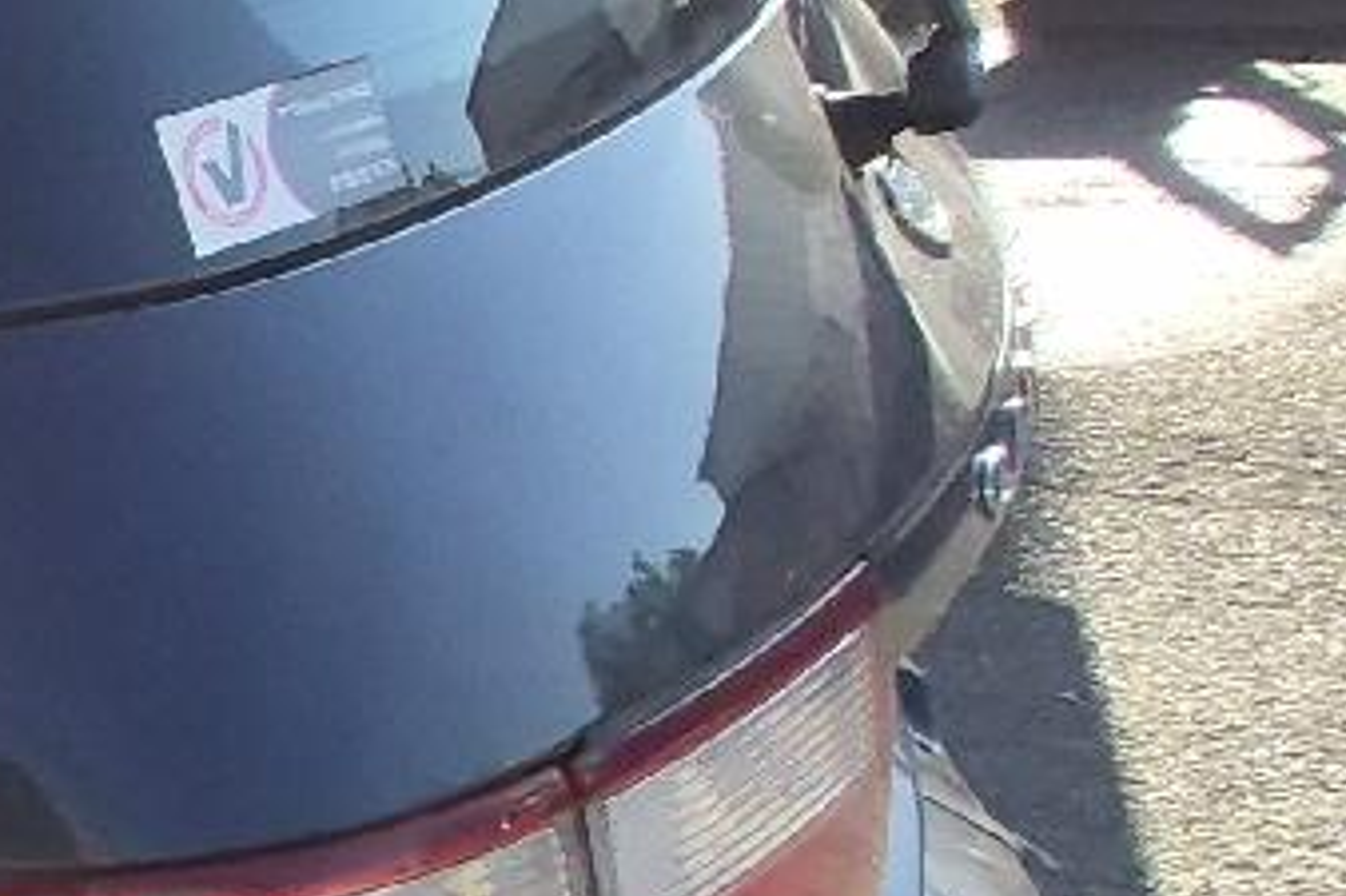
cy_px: 832
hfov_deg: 15.9
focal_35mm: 72
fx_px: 2691
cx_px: -1756
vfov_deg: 18.5
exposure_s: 1/1111
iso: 40
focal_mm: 1.74
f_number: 2.2
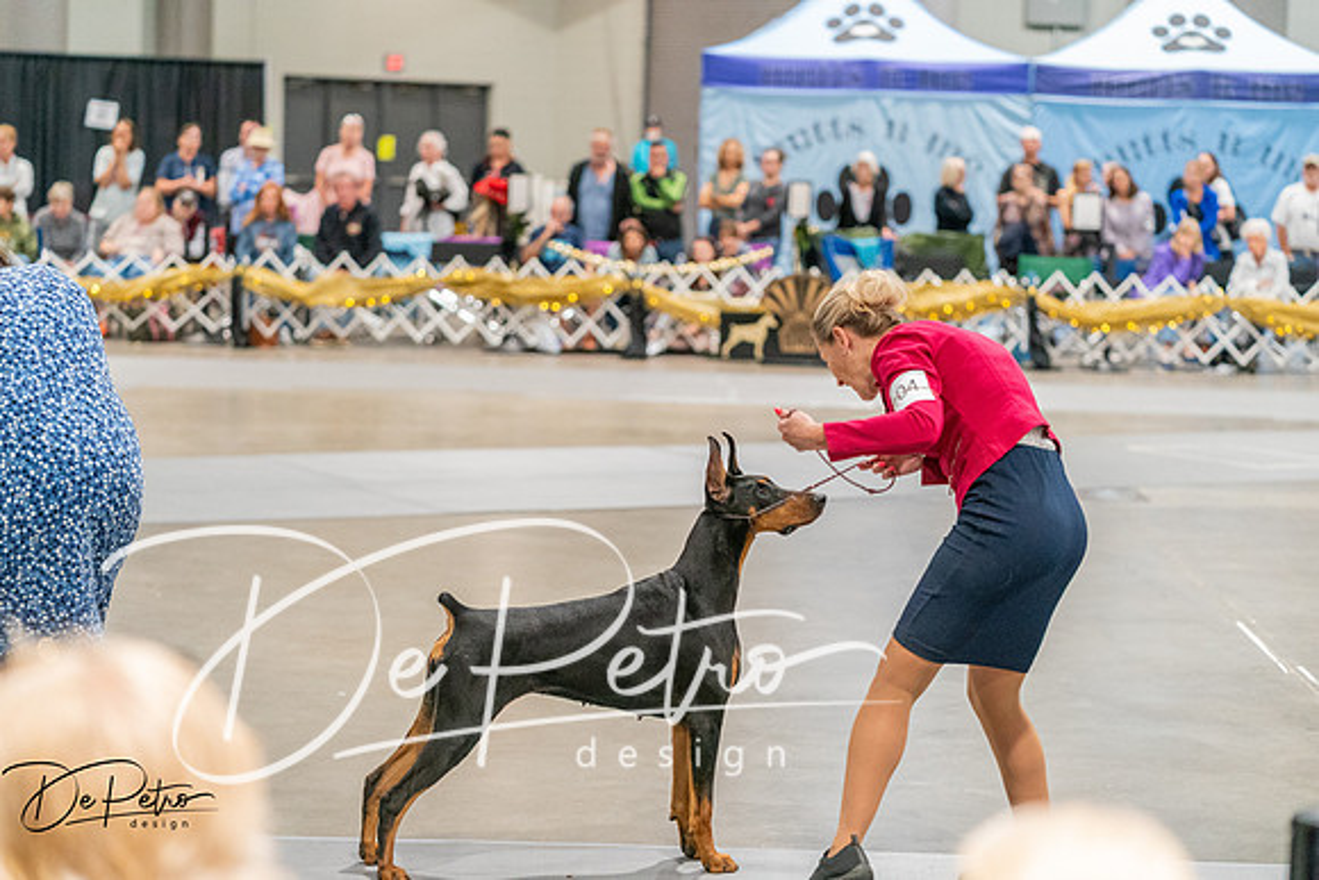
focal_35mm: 86
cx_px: 660
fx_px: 3152
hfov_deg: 23.6
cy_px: 440
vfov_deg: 15.9
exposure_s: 1/250
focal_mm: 86
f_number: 2.8
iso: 6400
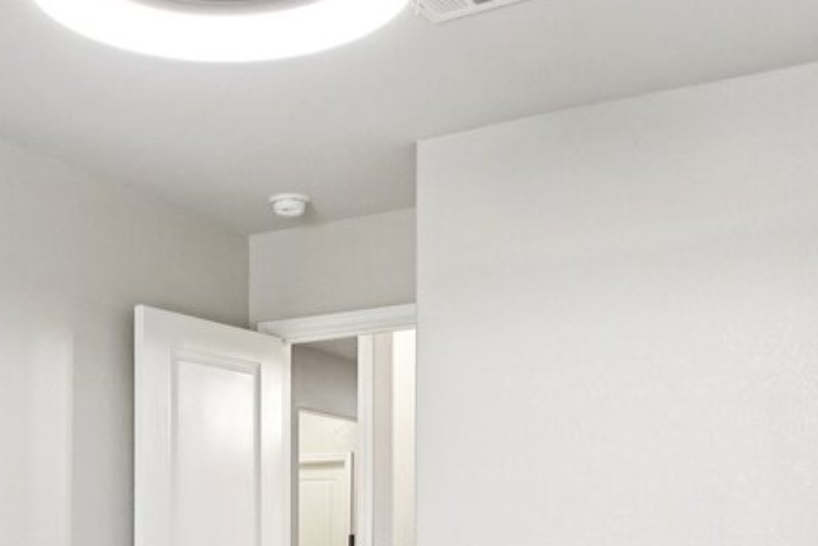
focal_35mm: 61
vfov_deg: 21.3
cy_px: 580
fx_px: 1383
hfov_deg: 32.5
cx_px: 233
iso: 400
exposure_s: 1/20
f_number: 8
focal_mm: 16.5
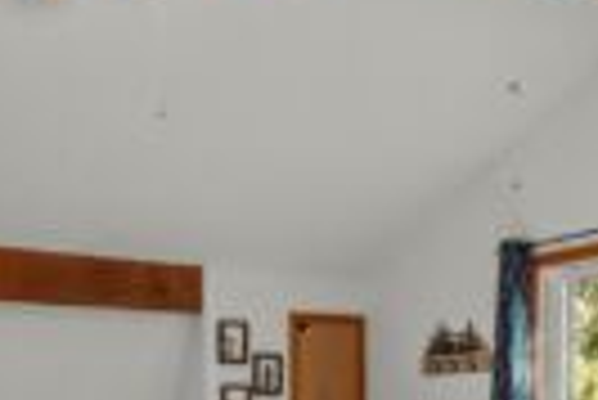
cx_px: 310
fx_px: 798
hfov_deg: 41.1
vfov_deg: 26.8
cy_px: 389
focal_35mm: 48
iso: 3600
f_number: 9
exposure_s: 1/30
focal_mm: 16
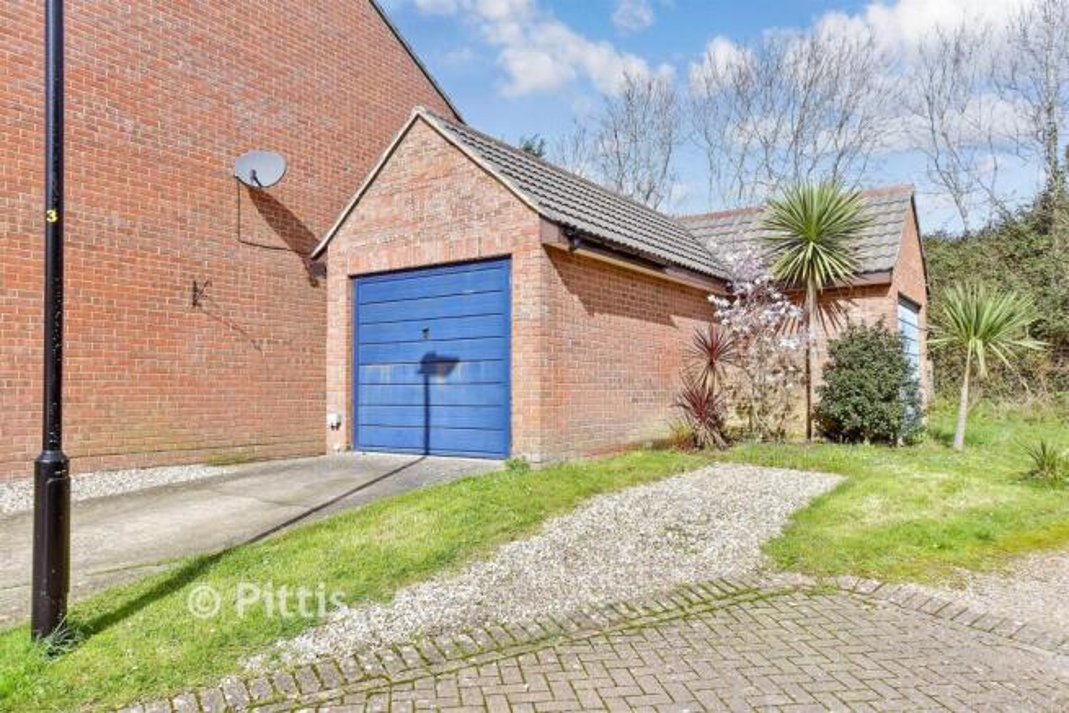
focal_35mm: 25
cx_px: 534
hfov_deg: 71.5
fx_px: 742
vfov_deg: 51.3
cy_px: 356
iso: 160
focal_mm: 17
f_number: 8
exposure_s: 1/320
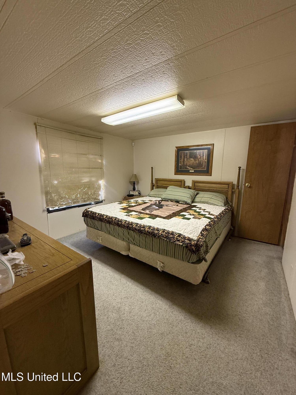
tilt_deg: -9.0
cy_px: 198
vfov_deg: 102.1
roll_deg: -1.2
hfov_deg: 85.7
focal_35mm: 14
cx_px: 148
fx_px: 160
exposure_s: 1/60
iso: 250
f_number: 2.2
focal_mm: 2.22
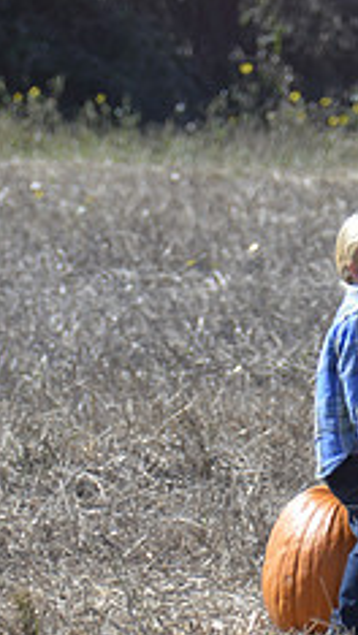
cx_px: 407
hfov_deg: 1.3
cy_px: 206
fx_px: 16368
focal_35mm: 972
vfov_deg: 2.2
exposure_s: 1/640
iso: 200
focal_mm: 250
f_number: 6.3
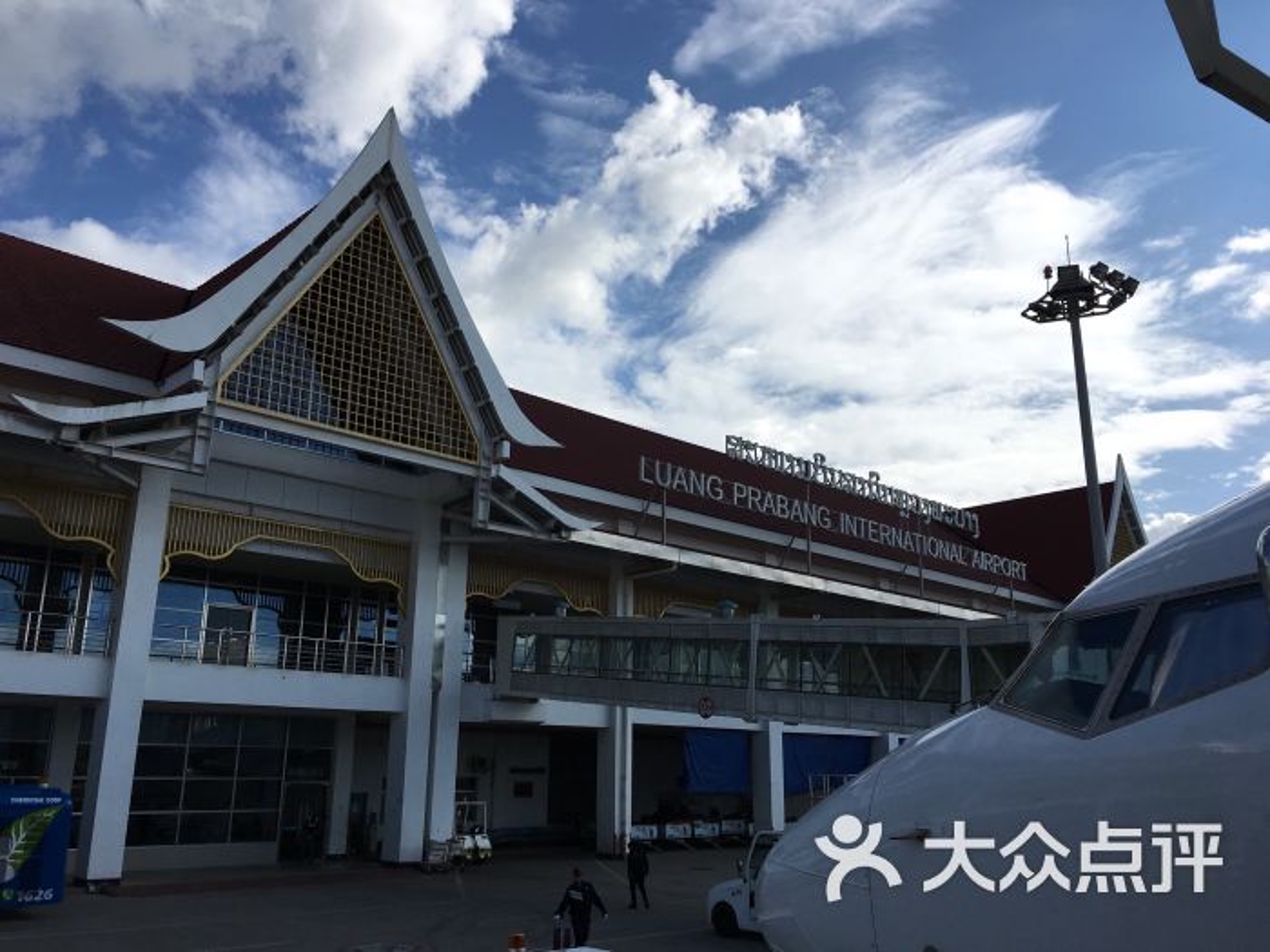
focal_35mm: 29
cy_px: 476
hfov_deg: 61.7
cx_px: 635
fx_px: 1064
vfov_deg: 48.2
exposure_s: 1/3663
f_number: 2.2
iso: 25
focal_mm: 4.15
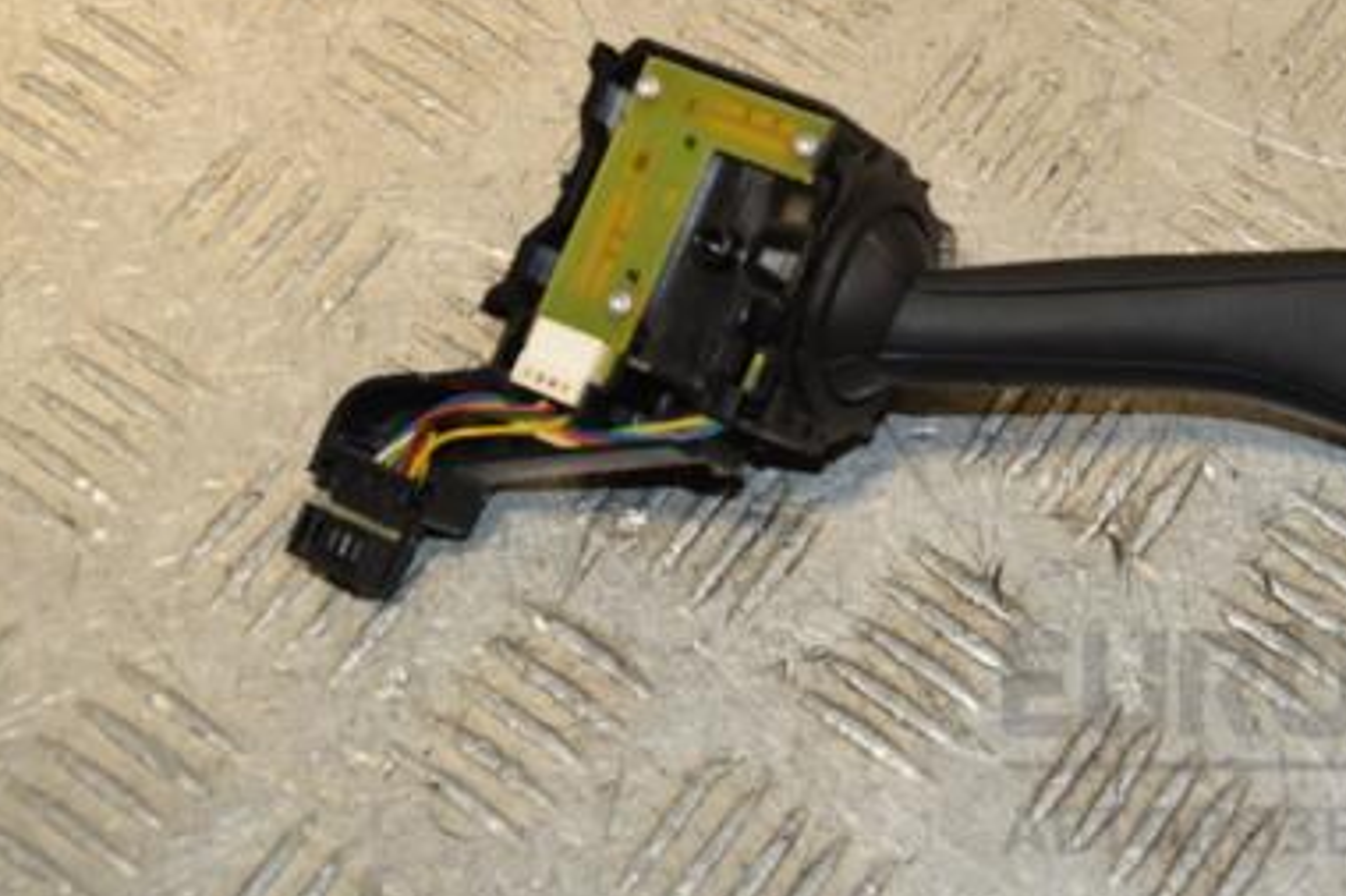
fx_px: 3363
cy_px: 212
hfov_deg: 22.5
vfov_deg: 15.1
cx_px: 935
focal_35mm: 90
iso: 800
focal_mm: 38
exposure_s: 1/200
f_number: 6.3
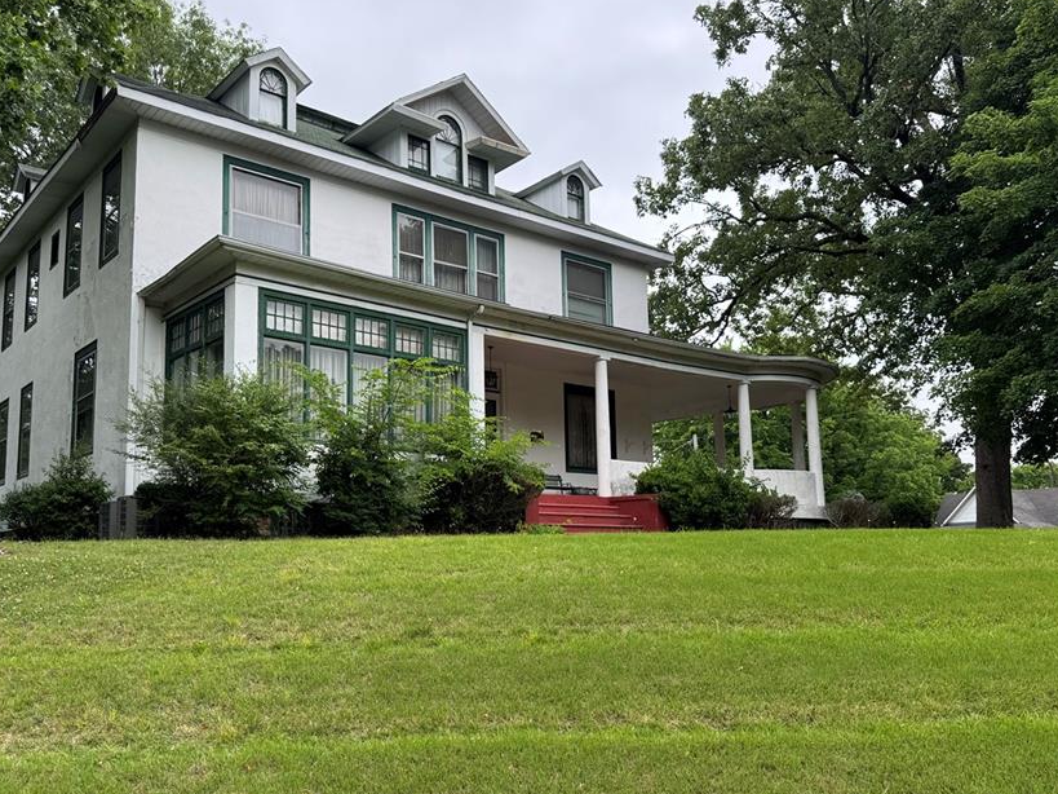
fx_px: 917
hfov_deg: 59.9
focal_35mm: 30
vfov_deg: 46.7
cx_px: 496
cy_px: 441
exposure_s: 1/832
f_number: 1.78
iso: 80
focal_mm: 6.76
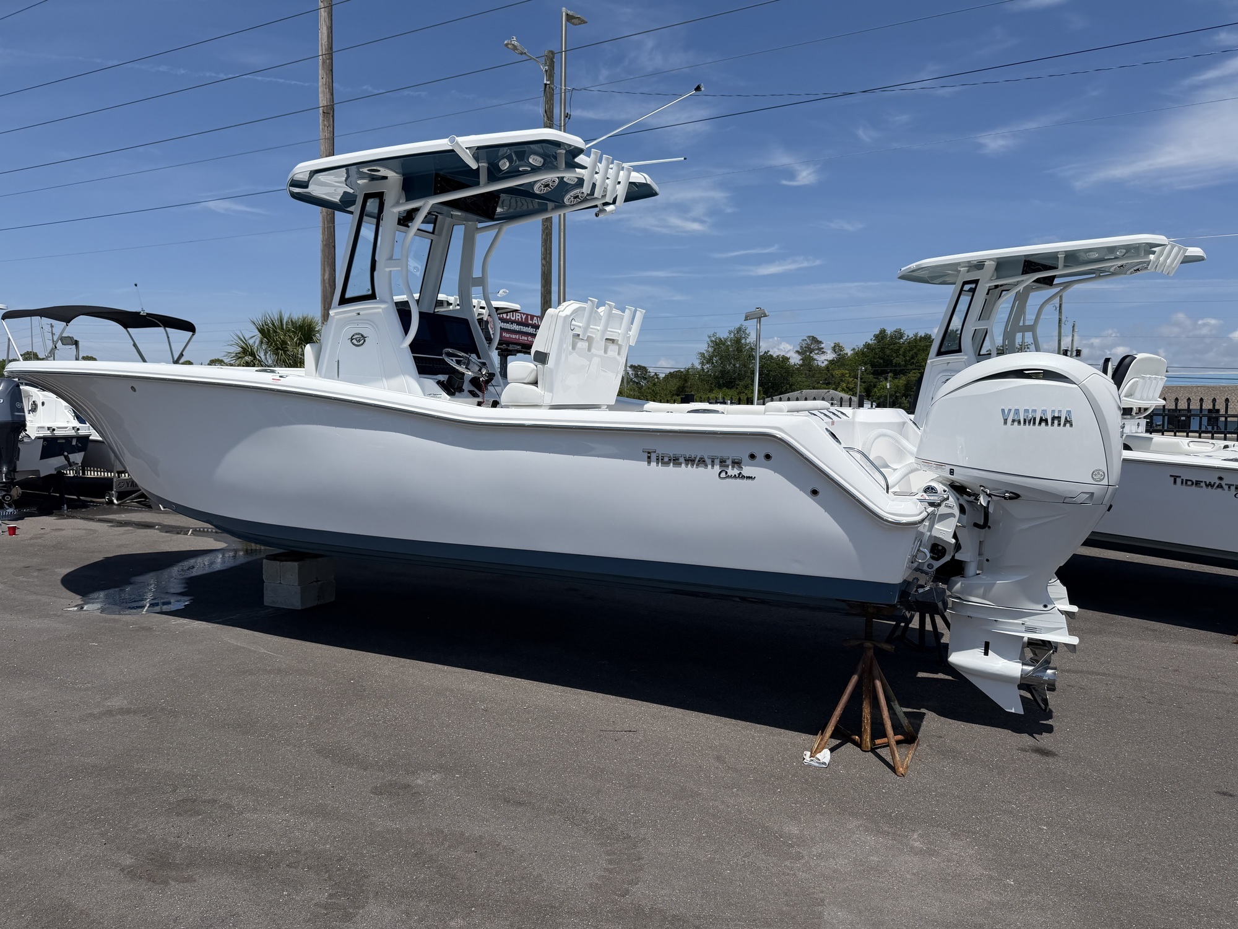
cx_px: 619
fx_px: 858
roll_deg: -1.1
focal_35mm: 24
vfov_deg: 56.8
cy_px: 464
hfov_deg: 71.6
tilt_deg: -2.9
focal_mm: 6.76
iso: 80
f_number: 1.78
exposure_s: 1/8130
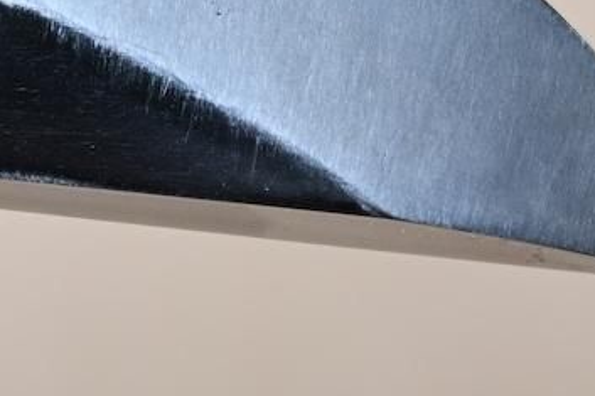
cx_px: -47
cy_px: -55
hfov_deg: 2.5
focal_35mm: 834
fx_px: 13777
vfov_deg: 1.6
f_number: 6.3
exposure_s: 1/1.6
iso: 100
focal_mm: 140
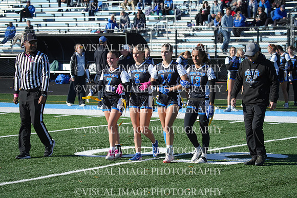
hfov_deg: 13.7
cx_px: 148
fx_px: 1238
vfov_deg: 9.2
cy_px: 99
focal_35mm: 150
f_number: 5.6
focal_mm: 150
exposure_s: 1/1600
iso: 400
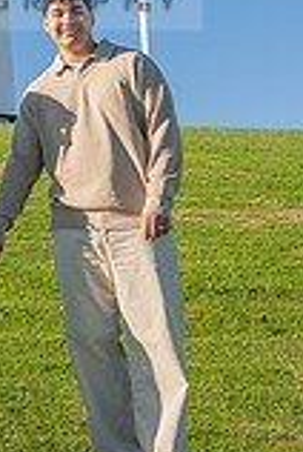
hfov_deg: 12.5
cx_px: -93
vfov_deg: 18.4
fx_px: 1345
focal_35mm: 107
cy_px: -34
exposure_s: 1/640
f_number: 9
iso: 200
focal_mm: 24
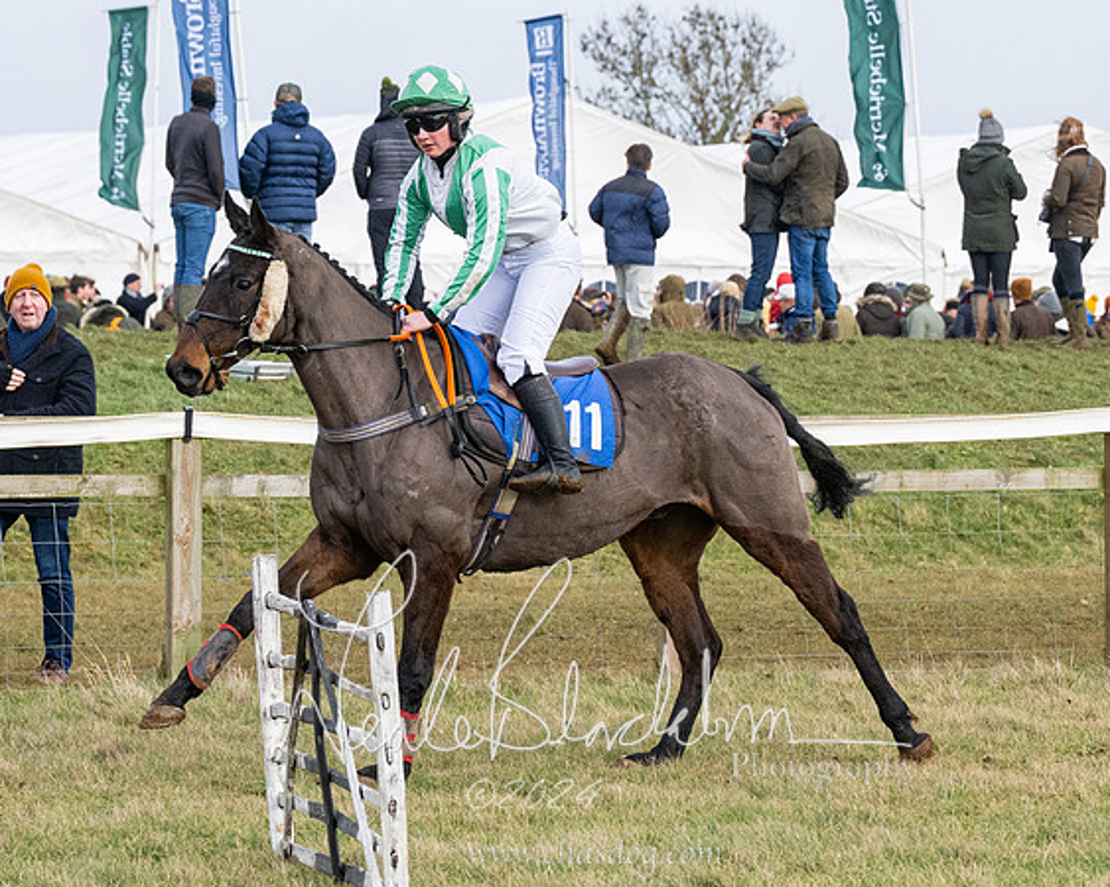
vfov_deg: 6.9
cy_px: 453
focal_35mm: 223
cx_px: 598
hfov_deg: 8.7
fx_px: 7331
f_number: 5
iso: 800
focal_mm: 90
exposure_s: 1/2000
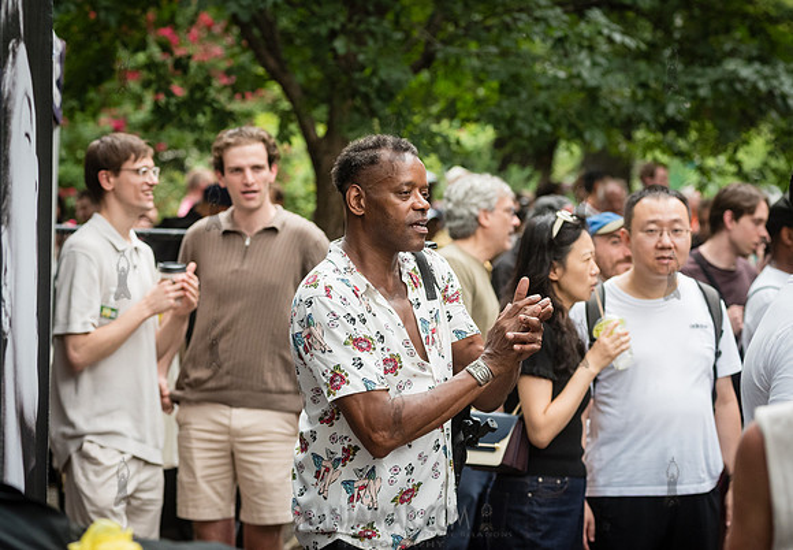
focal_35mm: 151
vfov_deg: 9.3
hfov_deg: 13.4
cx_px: 407
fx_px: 3369
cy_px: 213
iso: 2000
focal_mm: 120
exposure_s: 1/800
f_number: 5
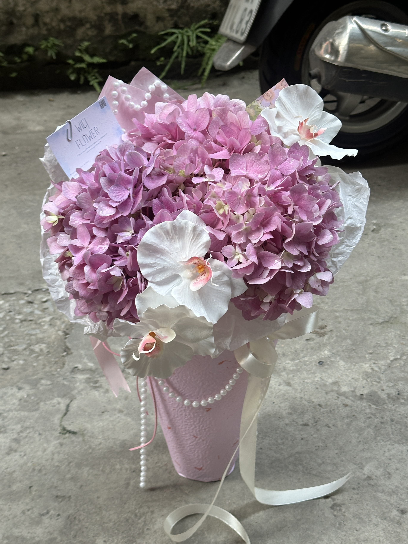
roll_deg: -4.4
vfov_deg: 39.7
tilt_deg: -34.1
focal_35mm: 48
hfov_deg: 30.3
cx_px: 204
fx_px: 754
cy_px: 272
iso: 80
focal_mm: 6.86
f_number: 1.78
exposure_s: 1/106
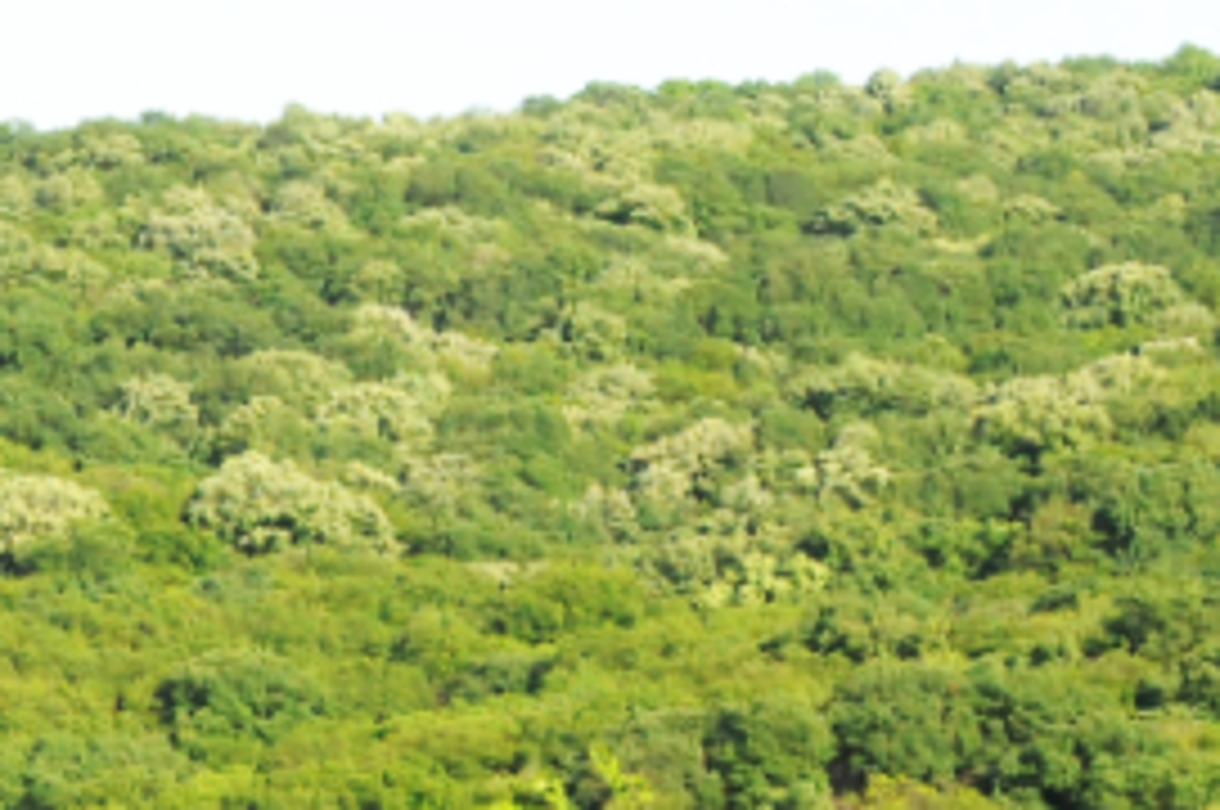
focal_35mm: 199
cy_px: 896
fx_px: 6736
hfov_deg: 10.3
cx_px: -54
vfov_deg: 6.8
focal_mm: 36
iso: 1600
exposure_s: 1/1250
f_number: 10
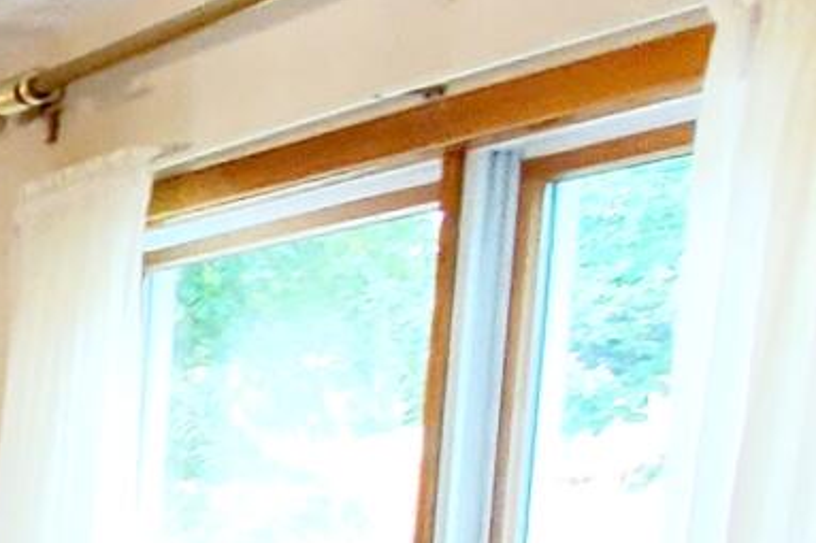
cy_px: 743
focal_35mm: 106
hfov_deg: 14.0
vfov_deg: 12.4
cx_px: -1099
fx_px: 2402
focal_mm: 1.8
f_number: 2.2
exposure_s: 1/59.2
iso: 160
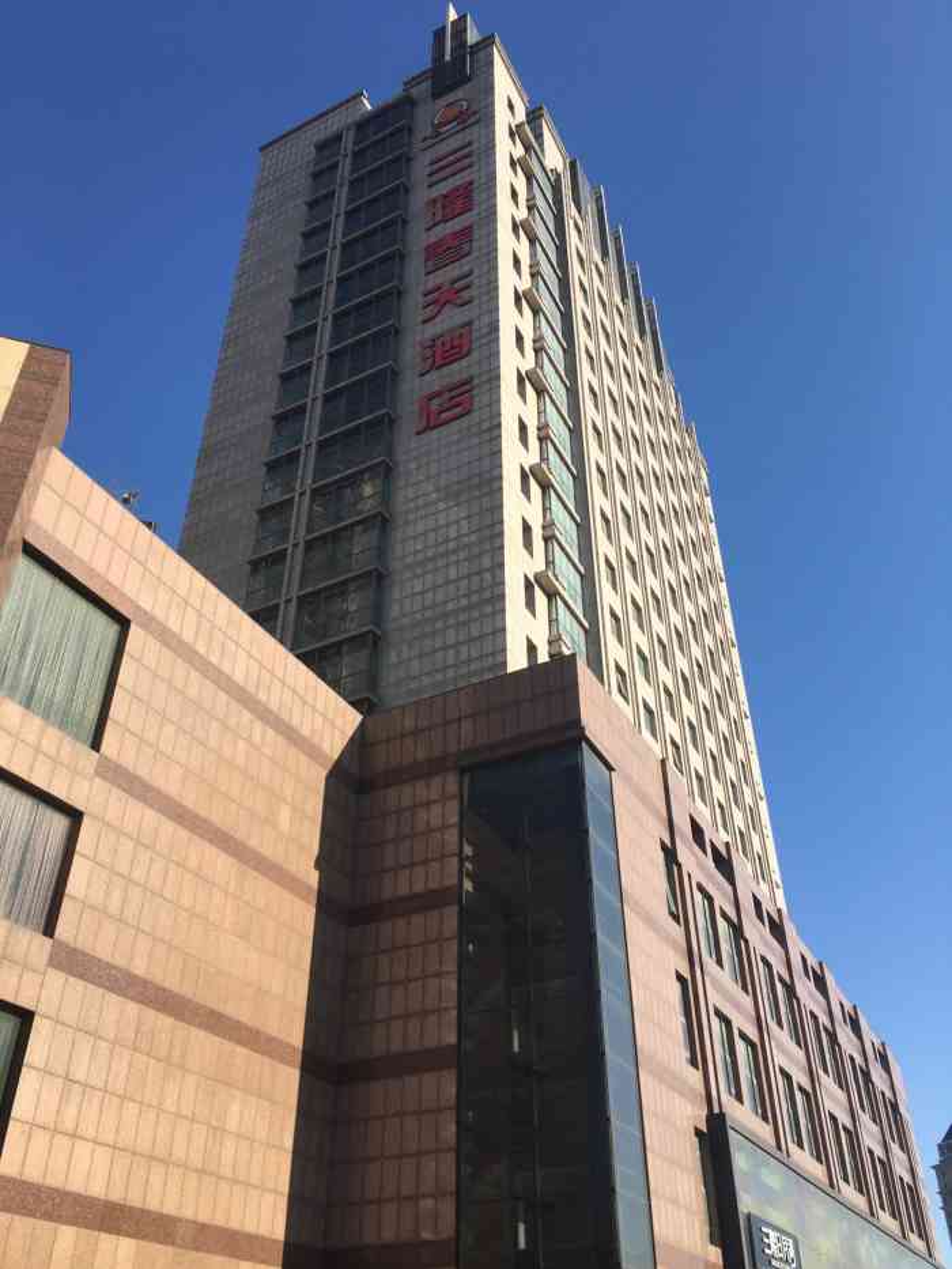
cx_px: 476
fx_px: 1063
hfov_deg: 48.2
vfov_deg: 61.7
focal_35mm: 29
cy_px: 634
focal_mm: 4.15
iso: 25
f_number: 2.2
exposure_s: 1/1115
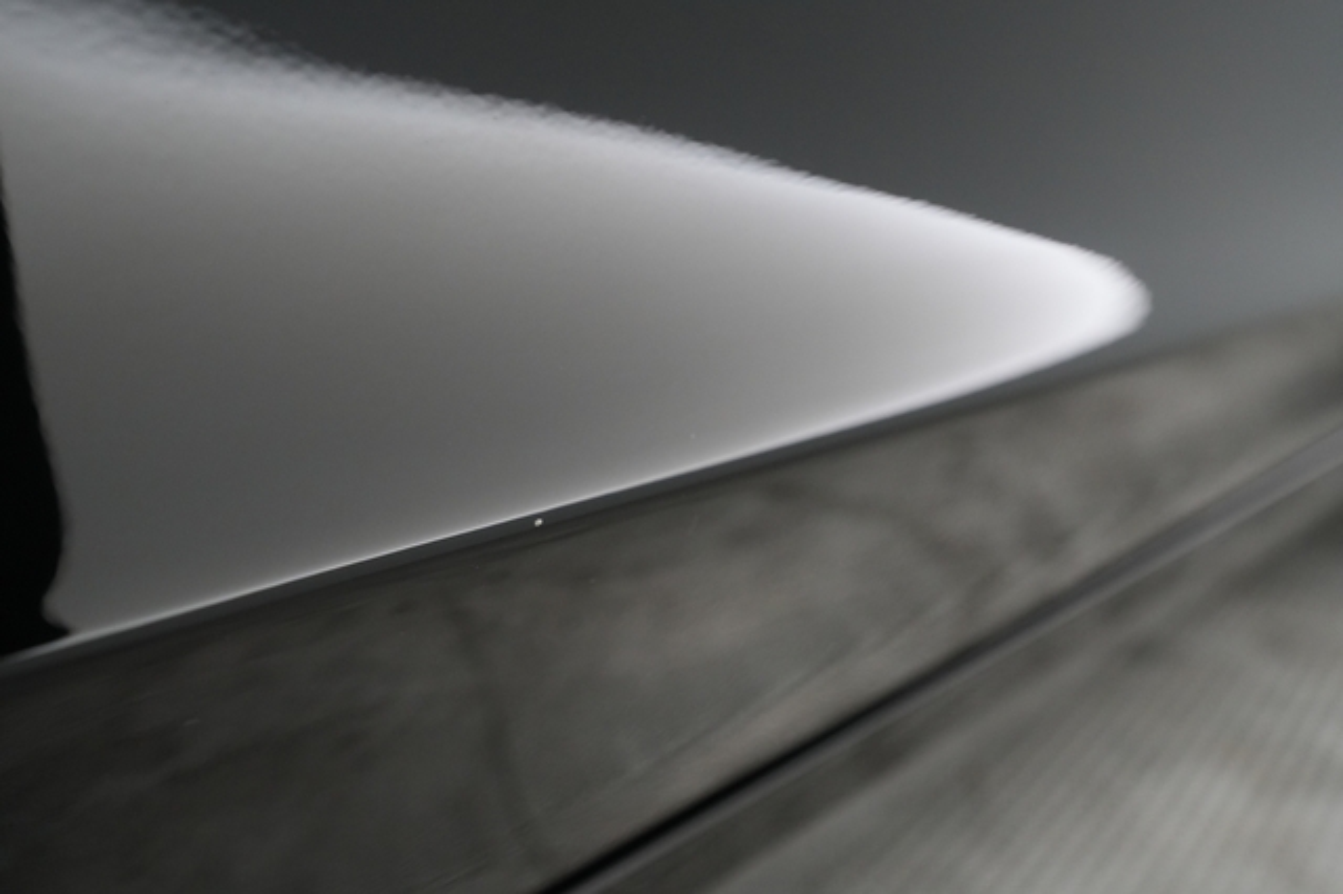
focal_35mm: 28
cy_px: 447
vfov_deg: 46.4
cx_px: 672
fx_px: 1044
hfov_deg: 65.5
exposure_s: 1/100
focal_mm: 28
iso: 5000
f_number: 4.5
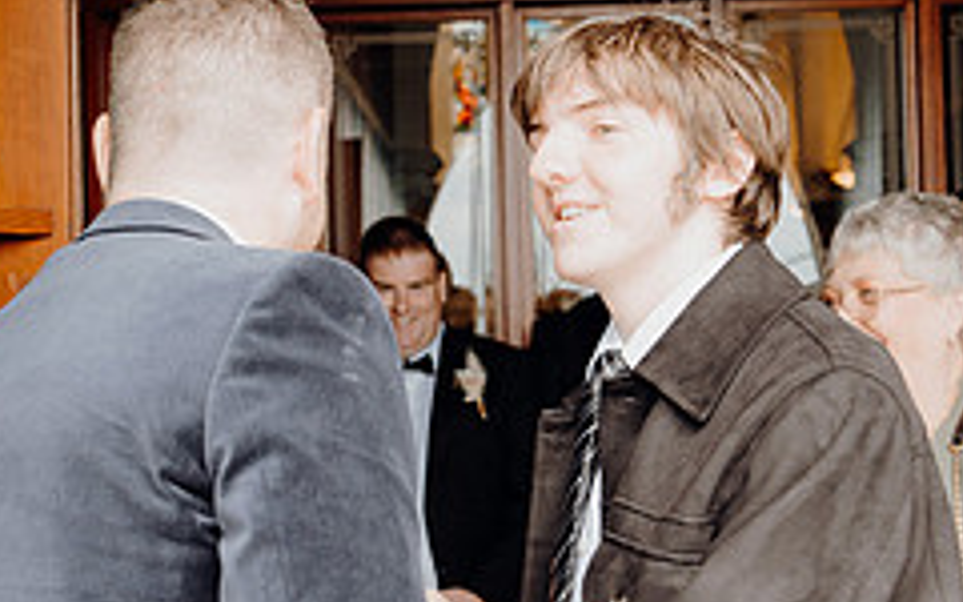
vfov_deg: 18.9
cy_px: 339
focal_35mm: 69
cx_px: 494
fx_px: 1811
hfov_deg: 29.8
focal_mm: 28
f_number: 3.5
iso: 400
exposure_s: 1/200
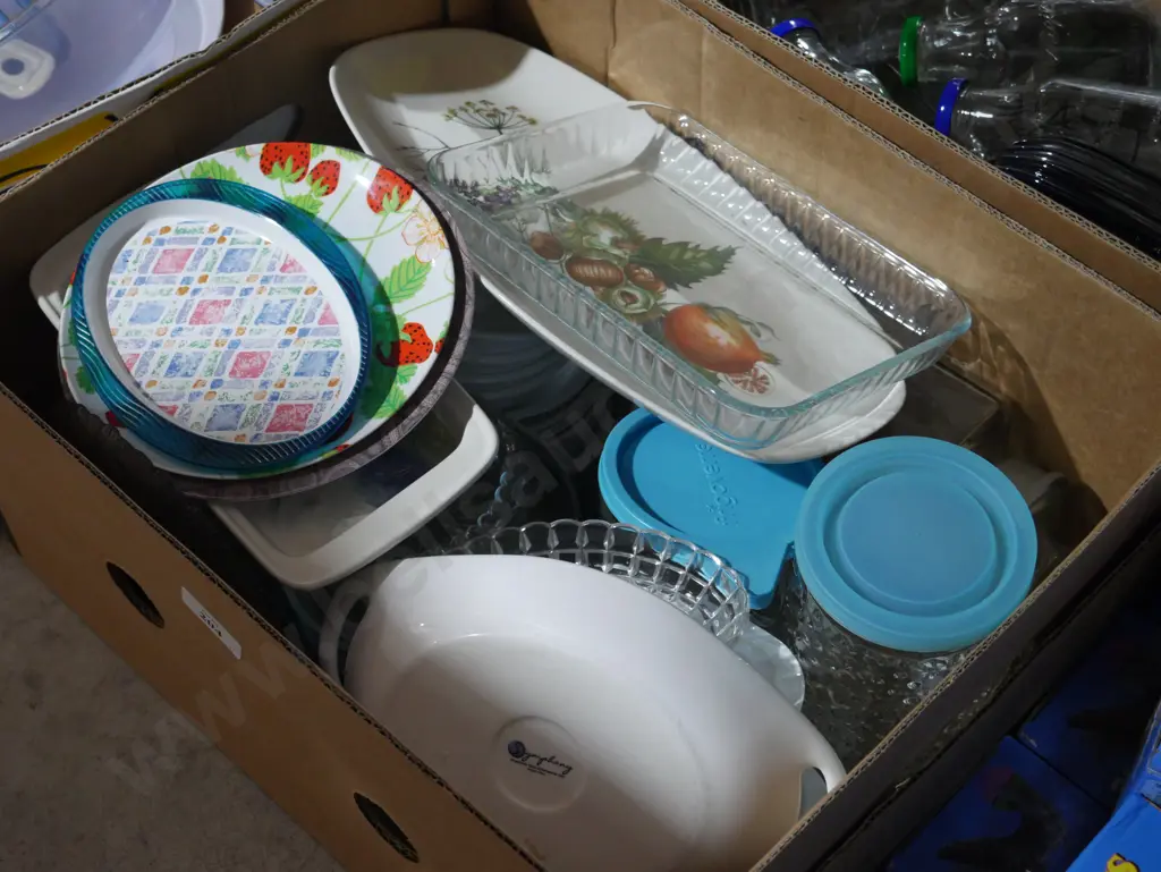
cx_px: 580
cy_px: 436
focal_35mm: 54
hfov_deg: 35.5
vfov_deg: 27.1
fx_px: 1812
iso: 2000
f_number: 5.3
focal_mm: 27
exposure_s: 1/60
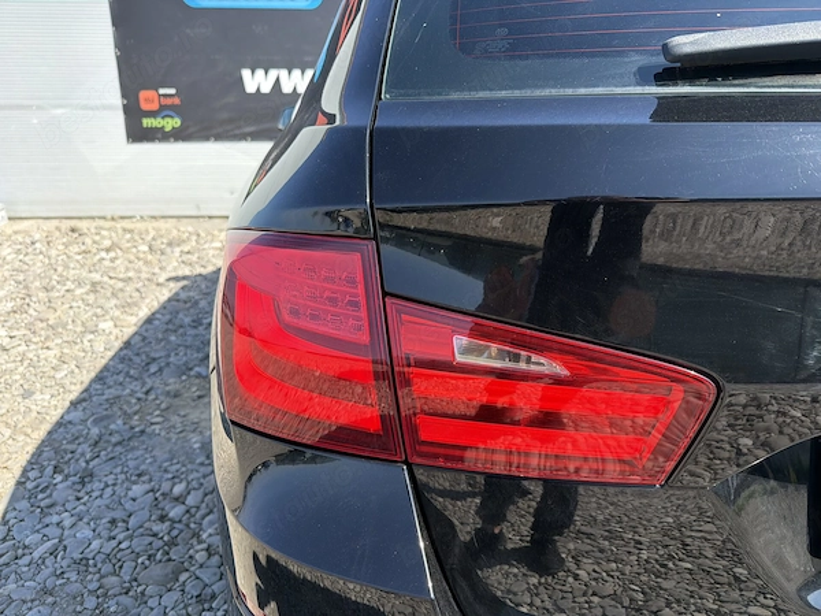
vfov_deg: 56.8
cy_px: 308
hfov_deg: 71.6
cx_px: 410
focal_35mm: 24
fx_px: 569
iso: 100
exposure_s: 1/1901
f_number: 1.78
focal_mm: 6.76
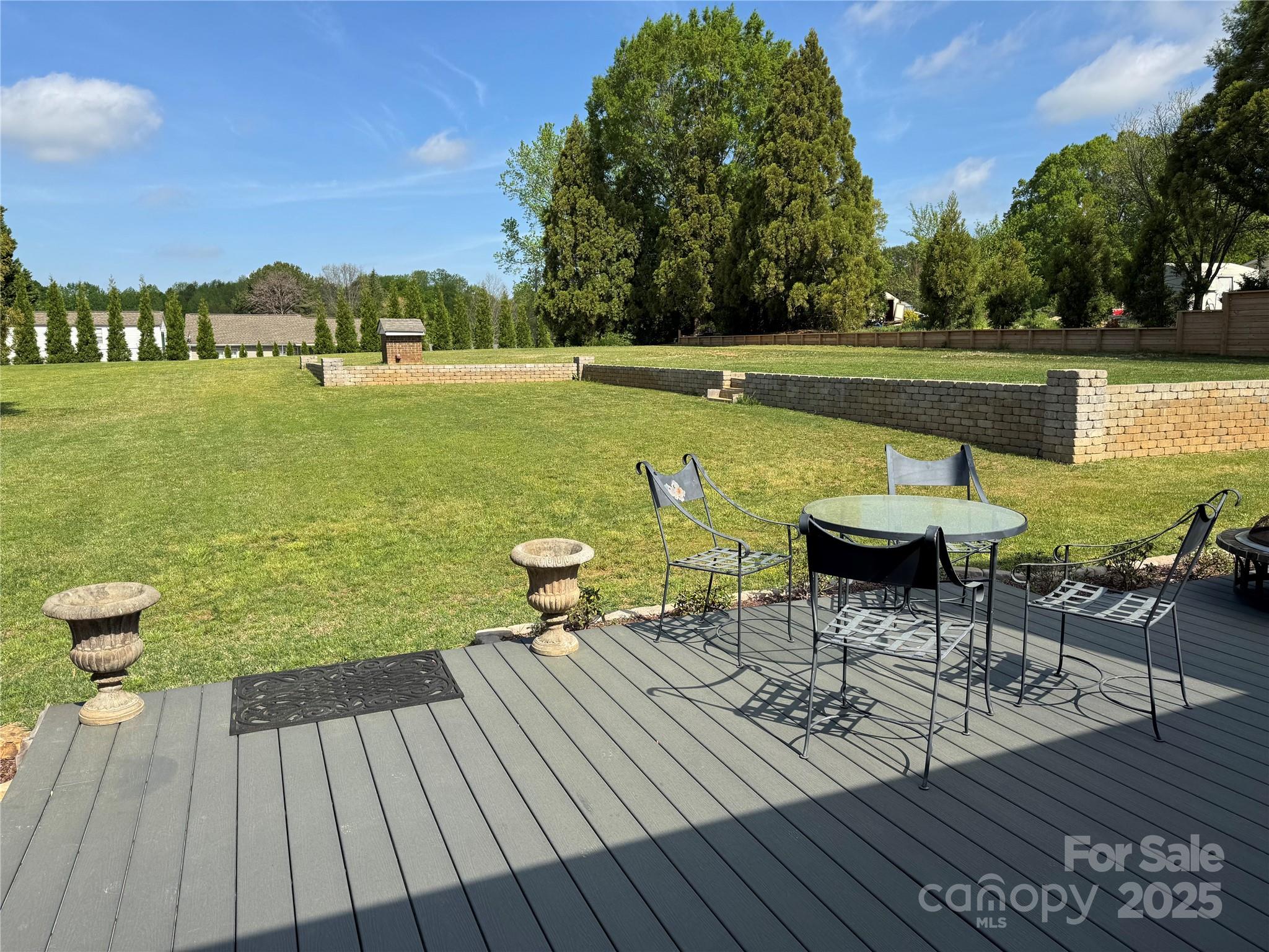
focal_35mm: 24
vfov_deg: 56.8
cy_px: 476
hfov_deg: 71.6
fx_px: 880
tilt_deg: -8.9
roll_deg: +0.0
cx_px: 634
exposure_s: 1/3802
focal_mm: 6.76
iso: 80
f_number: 1.78
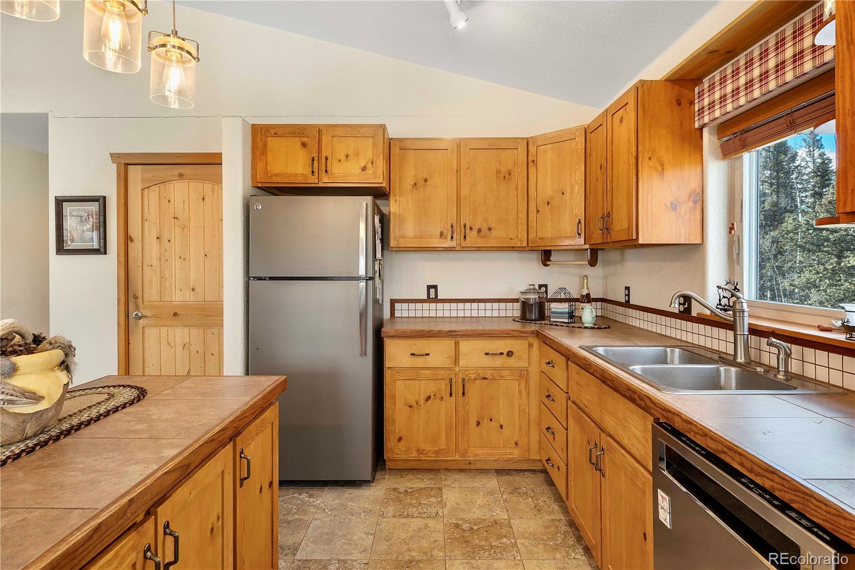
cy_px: 285
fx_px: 451
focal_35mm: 19
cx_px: 428
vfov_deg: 64.6
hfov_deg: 86.9
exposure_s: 1.3
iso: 100
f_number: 8
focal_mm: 19
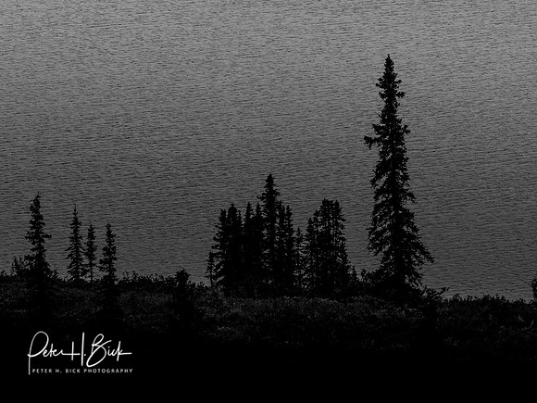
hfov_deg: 3.3
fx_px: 9323
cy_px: 202
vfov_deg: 2.5
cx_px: 268
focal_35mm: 601
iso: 500
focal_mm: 300
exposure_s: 1/1000
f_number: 8
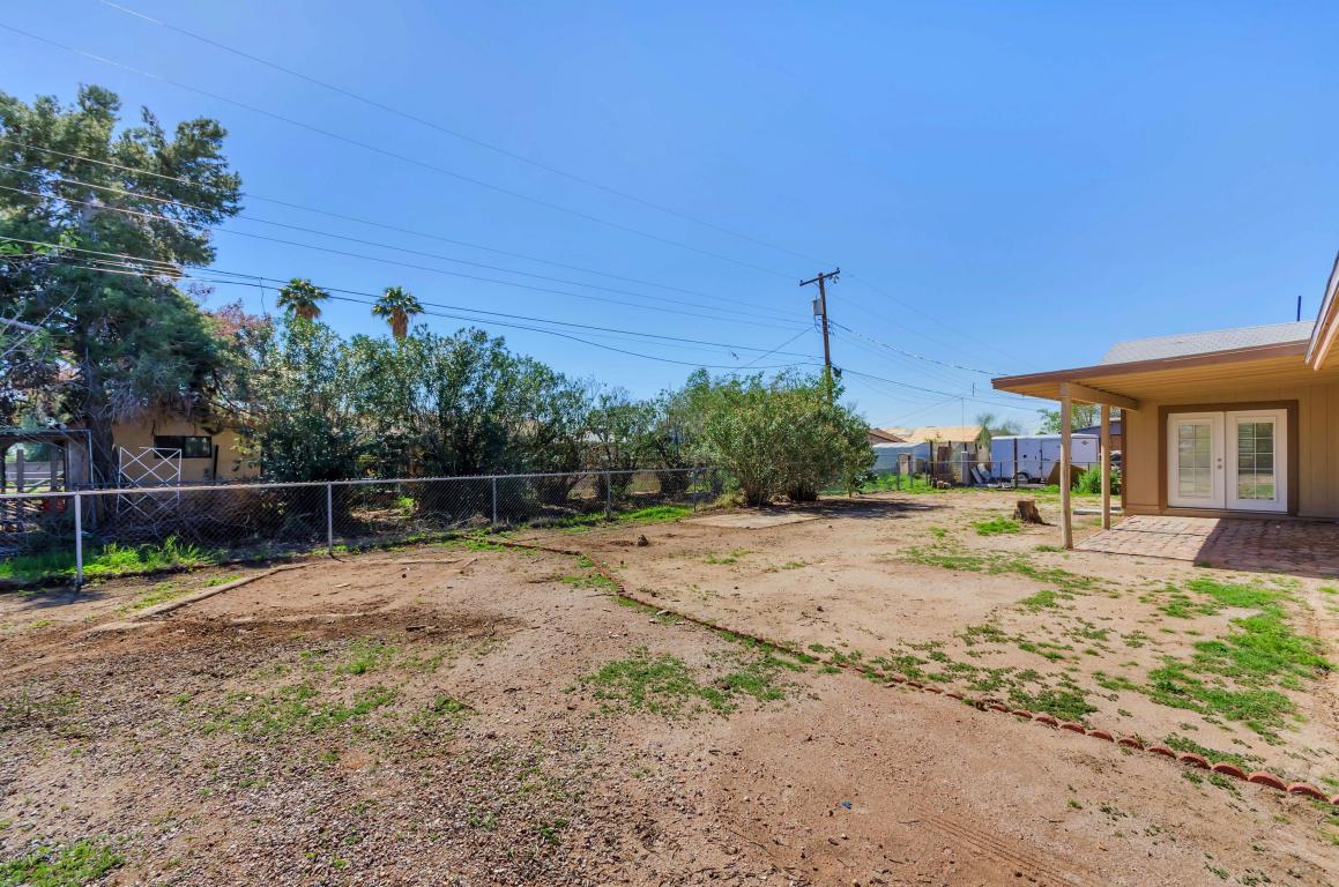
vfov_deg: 77.1
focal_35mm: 15
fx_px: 557
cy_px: 444
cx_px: 670
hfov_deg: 100.5
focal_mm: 10
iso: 250
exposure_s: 1/320
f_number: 9
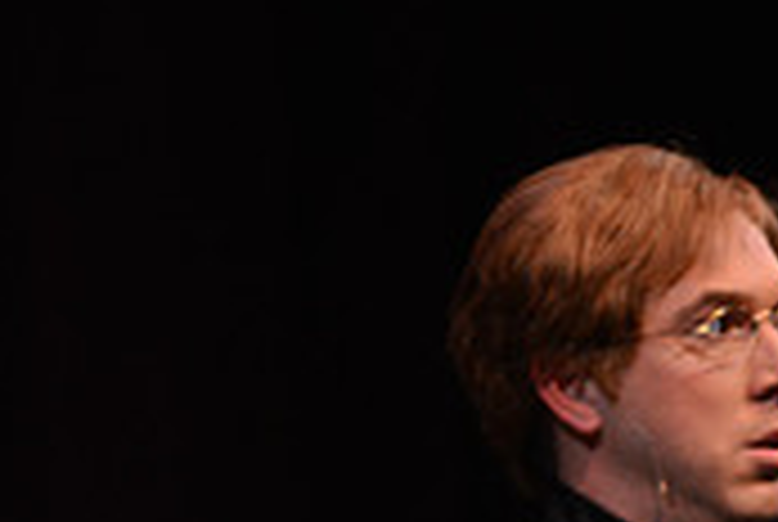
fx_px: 14504
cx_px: 490
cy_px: 848
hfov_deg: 3.1
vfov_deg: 2.1
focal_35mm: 670
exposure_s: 1/250
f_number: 2.8
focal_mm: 200
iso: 1600
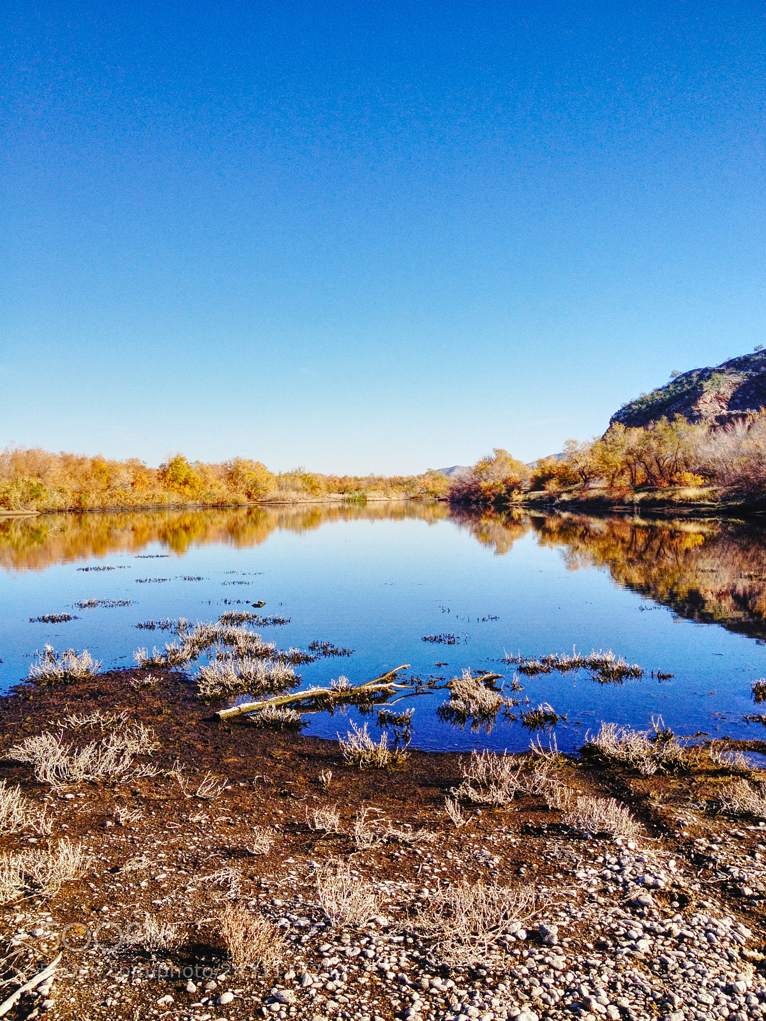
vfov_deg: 52.6
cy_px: 510
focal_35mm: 35
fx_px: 1033
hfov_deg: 40.7
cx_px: 383
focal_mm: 4.3
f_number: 2.4
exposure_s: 1/1314
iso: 50
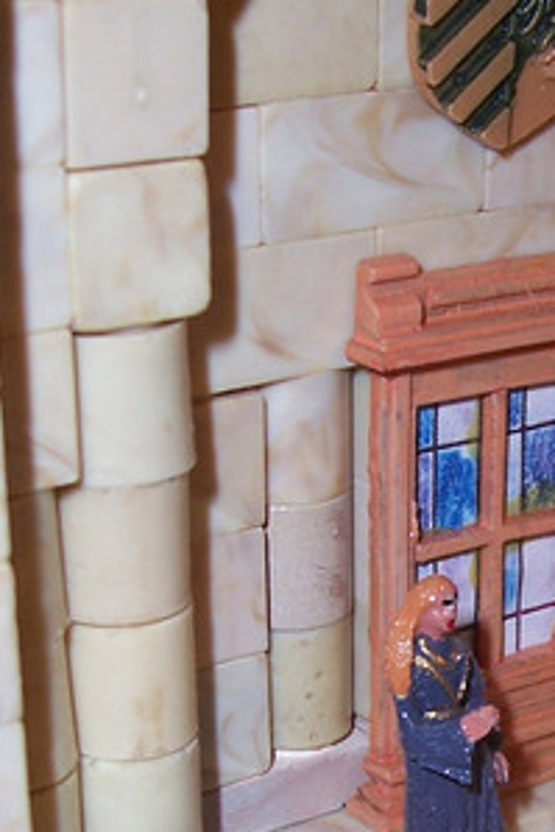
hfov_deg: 14.2
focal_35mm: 95
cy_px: 651
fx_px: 2194
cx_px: 552
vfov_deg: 21.2
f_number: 2.7
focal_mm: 5.6
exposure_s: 1/60
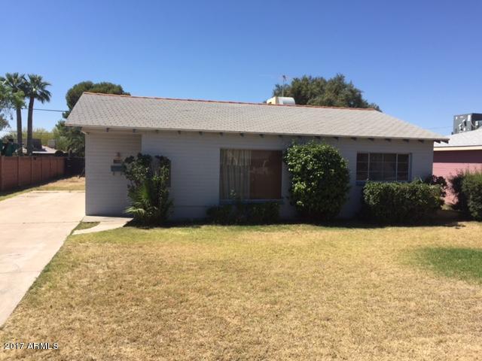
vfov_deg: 48.2
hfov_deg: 61.7
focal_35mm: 29
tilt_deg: -3.7
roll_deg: -1.5
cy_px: 180
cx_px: 241
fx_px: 404
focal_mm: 4.15
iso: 32
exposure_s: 1/1980
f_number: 2.2
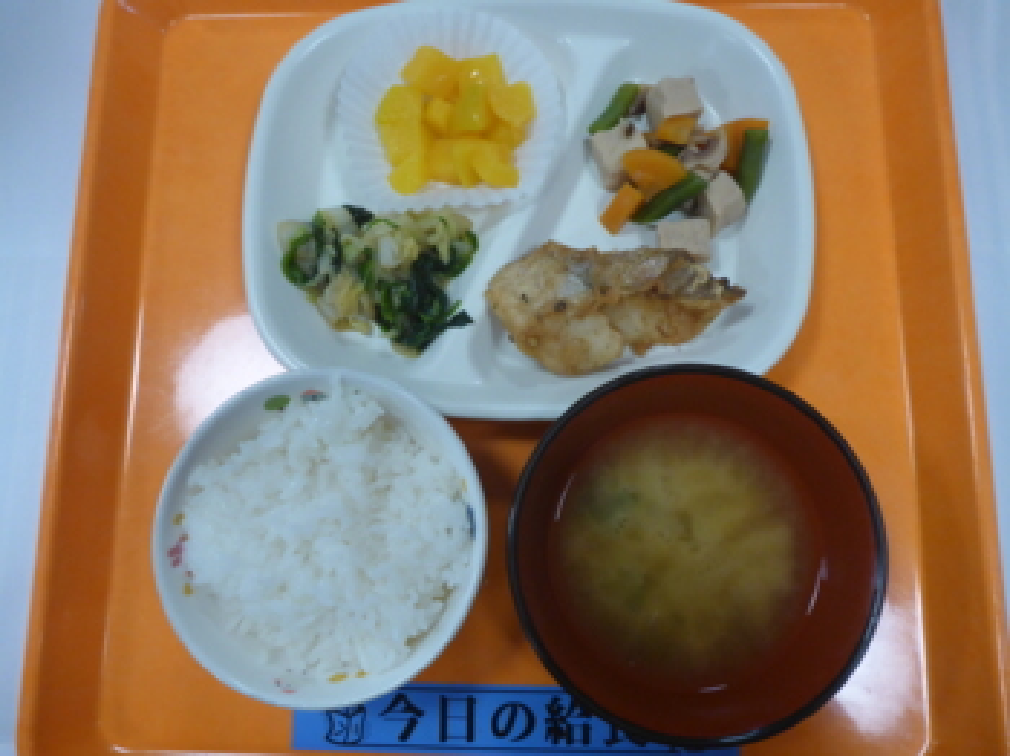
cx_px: 505
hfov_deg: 63.5
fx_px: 816
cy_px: 378
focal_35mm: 28
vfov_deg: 49.7
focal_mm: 4.9
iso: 320
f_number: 3.3
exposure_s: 1/60
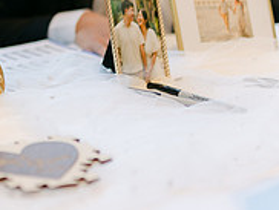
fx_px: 864
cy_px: 1
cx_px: -46
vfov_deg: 13.7
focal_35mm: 107
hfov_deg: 17.6
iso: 160
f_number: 1.4
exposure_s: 1/125
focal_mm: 35
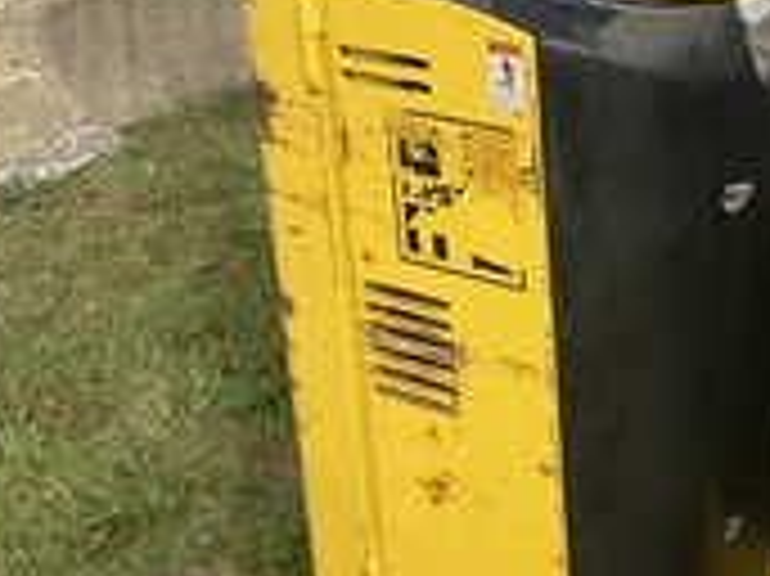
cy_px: 144
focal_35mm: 68
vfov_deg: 21.4
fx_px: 1512
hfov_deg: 26.5
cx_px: 833
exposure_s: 1/1342
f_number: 1.8
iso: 25
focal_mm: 3
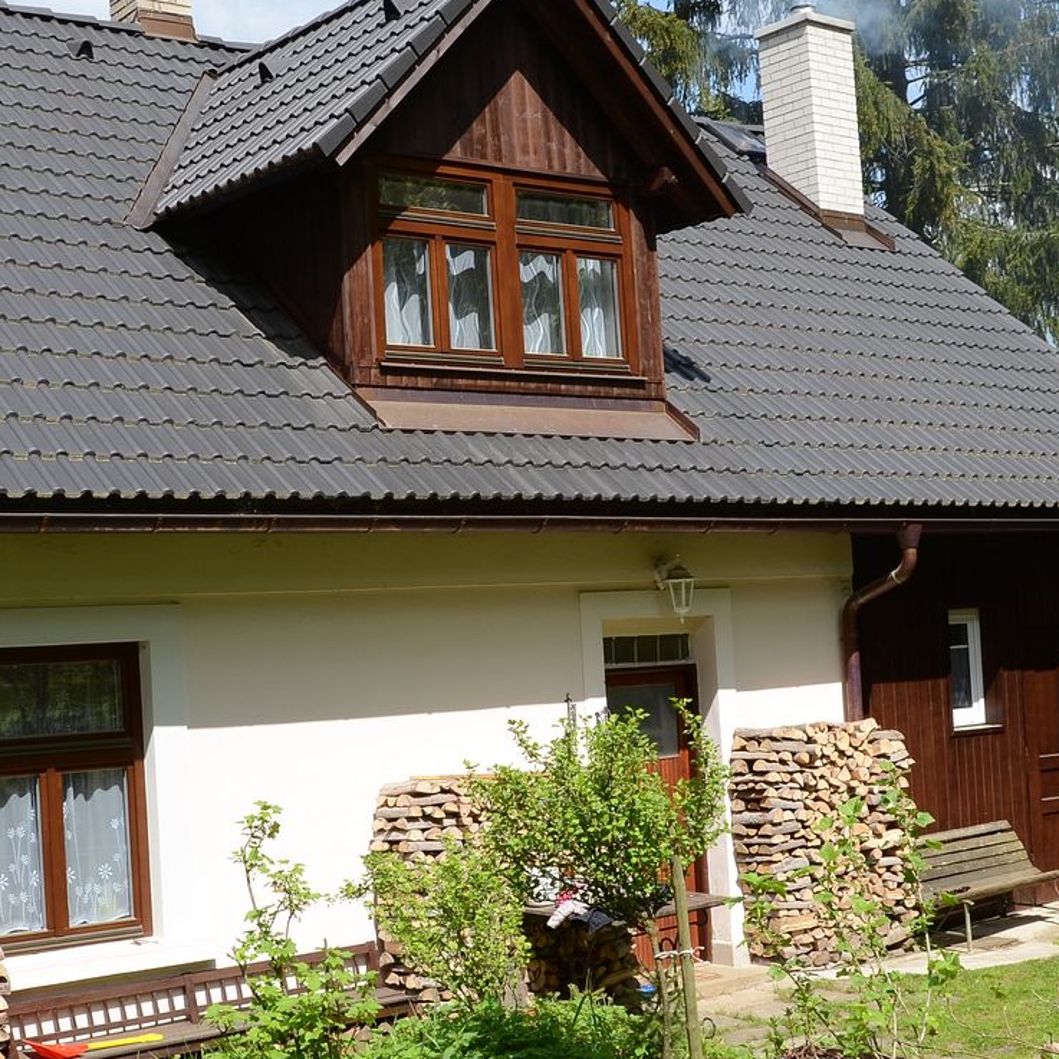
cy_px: 548
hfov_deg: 32.1
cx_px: 412
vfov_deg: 32.2
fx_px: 1834
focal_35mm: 53
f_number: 8
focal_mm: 16
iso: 100
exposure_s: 1/200
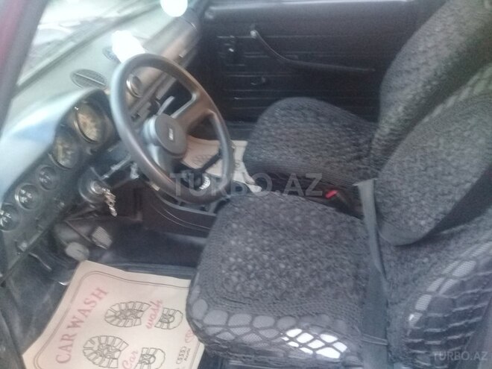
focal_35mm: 31
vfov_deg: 45.4
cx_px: 246
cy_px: 184
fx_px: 441
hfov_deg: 58.4
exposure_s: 1/17
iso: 320
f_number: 2.2
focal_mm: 3.3
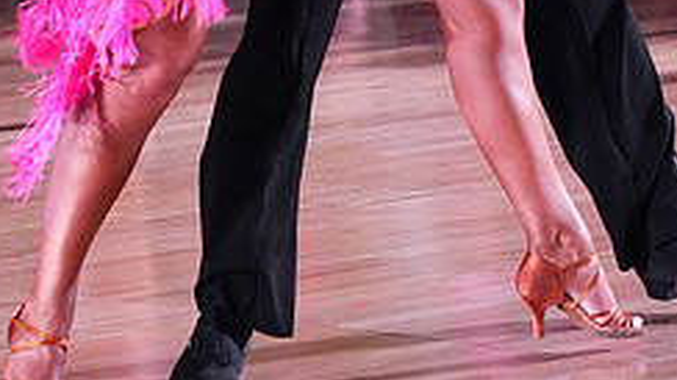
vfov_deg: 4.2
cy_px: -164
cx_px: 193
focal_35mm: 287
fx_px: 5150
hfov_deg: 7.5
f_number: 5.6
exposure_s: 1/400
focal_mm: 115
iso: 12800
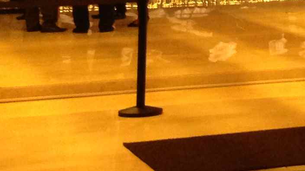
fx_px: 1350
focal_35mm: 167
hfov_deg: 12.0
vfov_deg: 7.0
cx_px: 534
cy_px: -185
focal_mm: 4.13
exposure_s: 1/20
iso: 250
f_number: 2.4
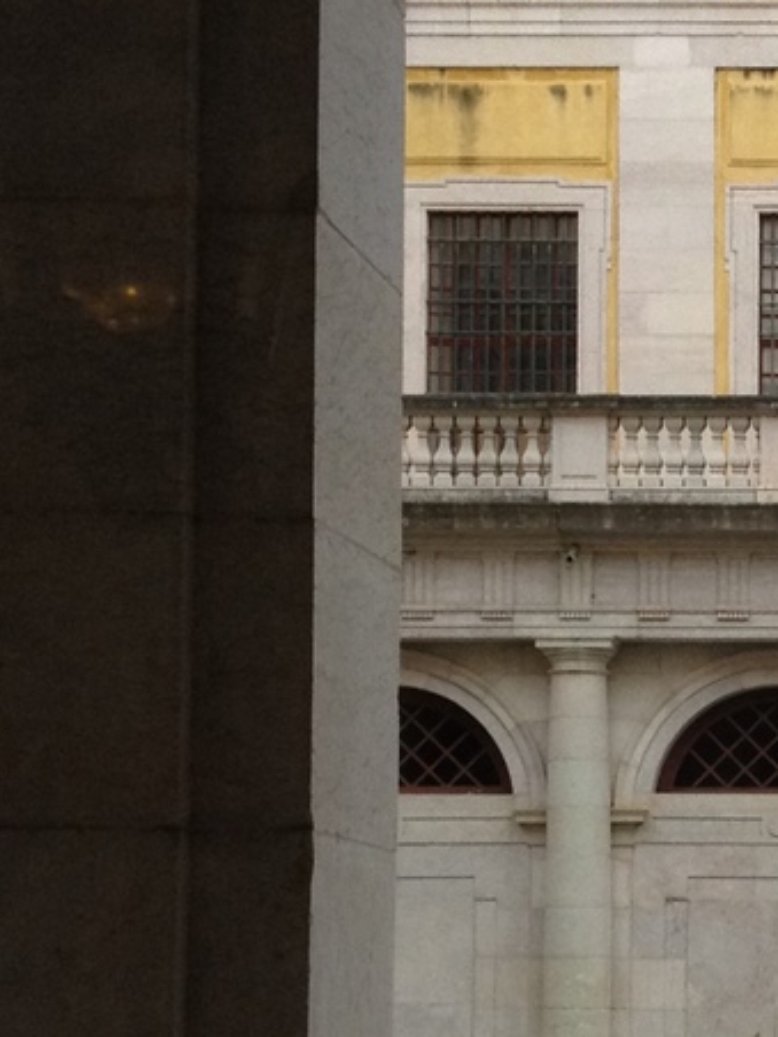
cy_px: 858
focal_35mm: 124
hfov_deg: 11.6
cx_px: 1086
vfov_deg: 15.8
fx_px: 3716
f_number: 2.4
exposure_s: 1/20
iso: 125
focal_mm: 4.28
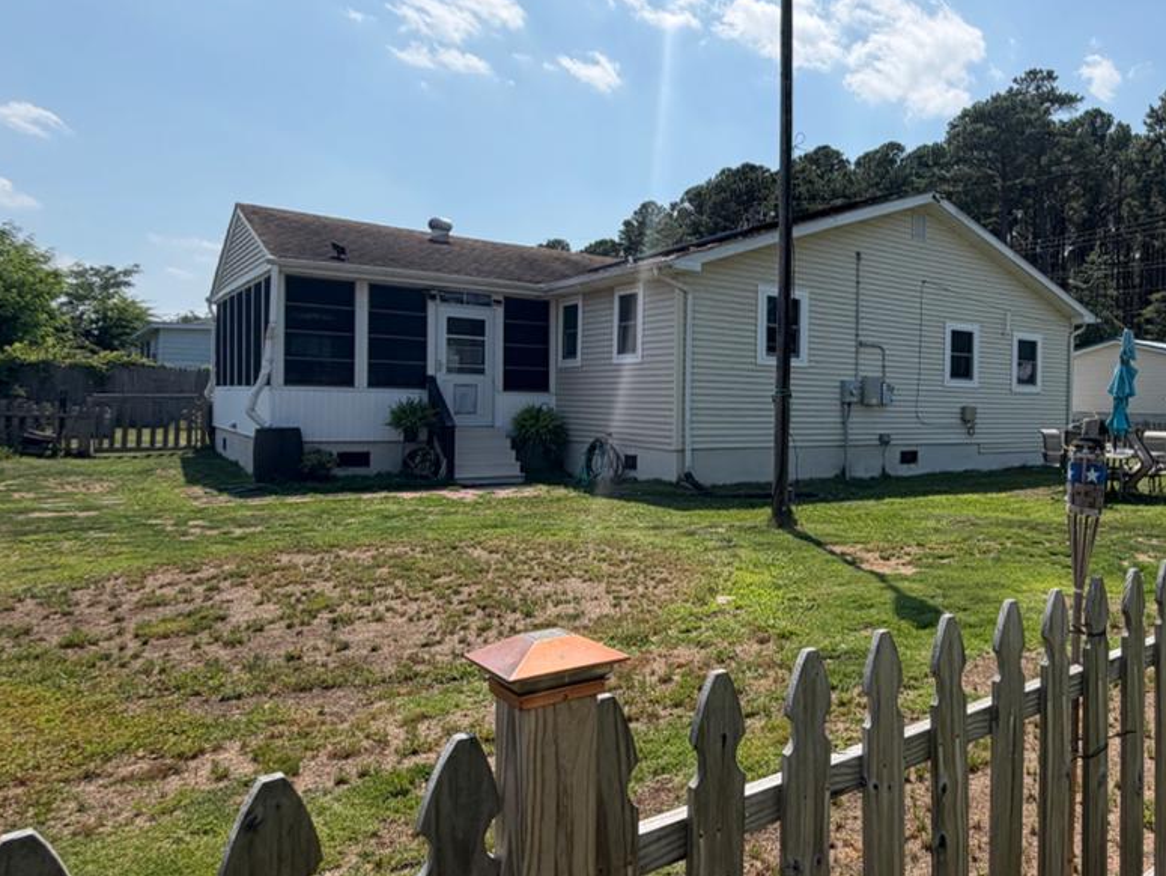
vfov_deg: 53.1
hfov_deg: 61.9
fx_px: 876
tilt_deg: -0.9
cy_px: 414
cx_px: 927
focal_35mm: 26
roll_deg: -0.6
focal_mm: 2.22
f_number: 2.2
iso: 20
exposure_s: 1/1125
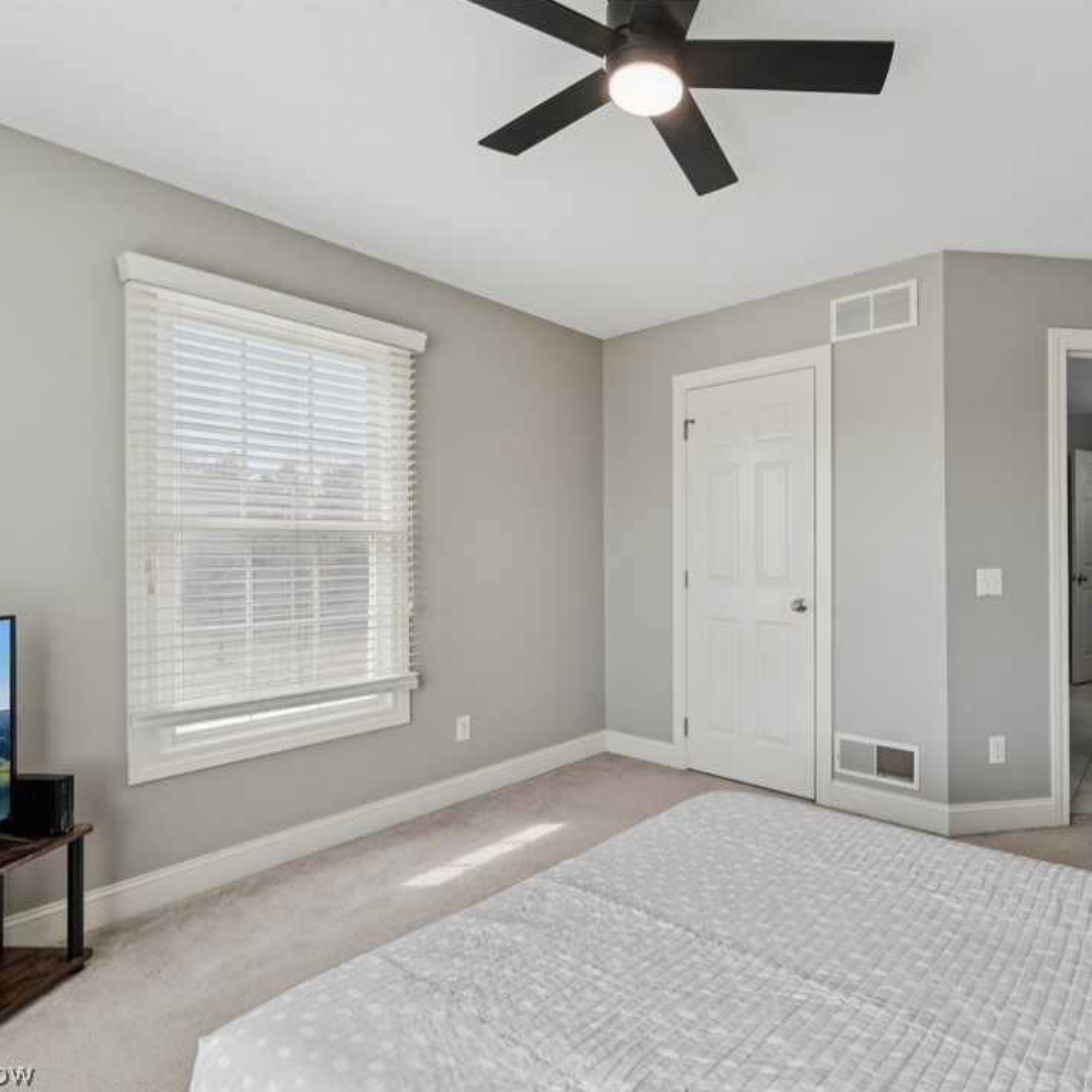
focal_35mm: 18
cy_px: 547
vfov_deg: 80.7
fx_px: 642
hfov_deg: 78.7
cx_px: 706
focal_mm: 14
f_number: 5.6
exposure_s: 1/80
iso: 200
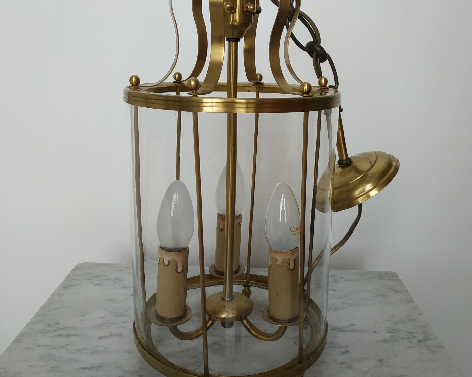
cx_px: 239
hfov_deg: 55.7
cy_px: 160
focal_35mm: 32
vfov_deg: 45.7
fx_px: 447
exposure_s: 1/33
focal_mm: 3.94
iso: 200
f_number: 1.9
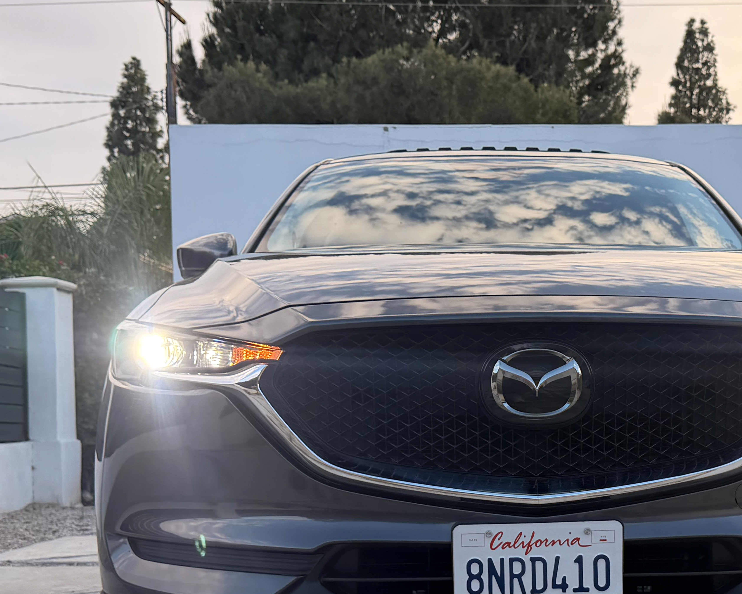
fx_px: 856
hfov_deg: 45.8
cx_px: 521
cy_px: 394
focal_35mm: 39
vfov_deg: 37.8
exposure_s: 1/878
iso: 100
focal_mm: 6.76
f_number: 1.78
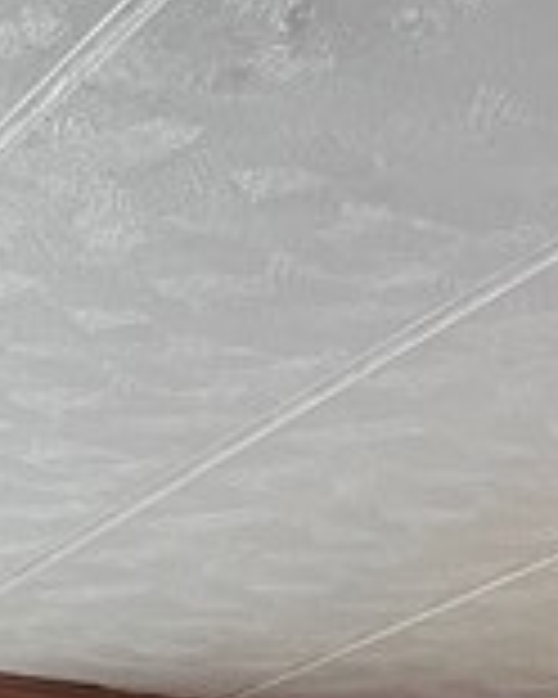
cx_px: 711
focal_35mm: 168
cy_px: 1319
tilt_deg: +1.1
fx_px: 3468
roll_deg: -2.4
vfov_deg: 10.7
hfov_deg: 9.1
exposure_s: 1/60
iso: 100
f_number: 1.5
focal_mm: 5.7
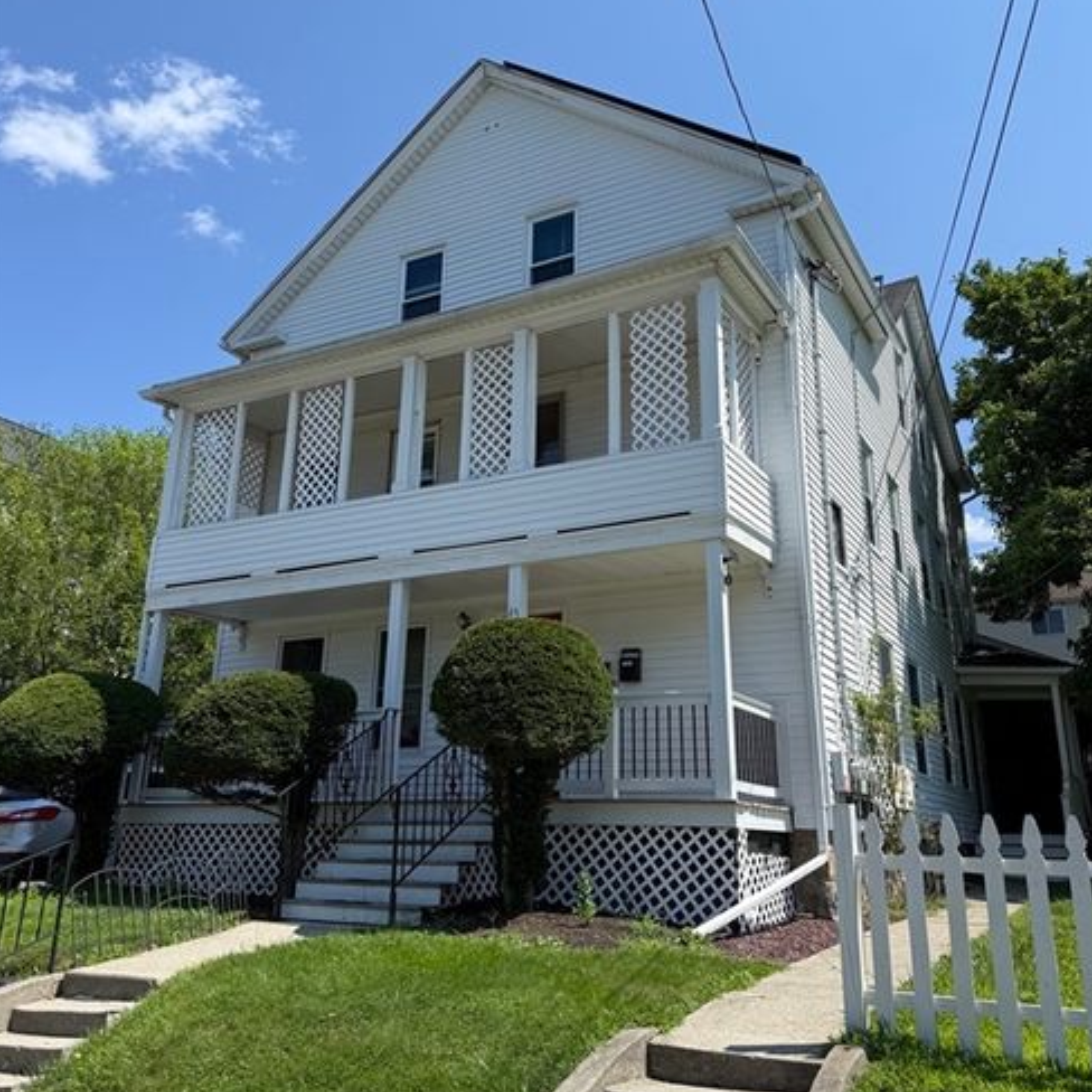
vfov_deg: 55.6
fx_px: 1035
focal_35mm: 29
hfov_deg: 55.6
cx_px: 544
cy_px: 502
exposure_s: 1/3953
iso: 80
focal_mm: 6.76
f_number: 1.78
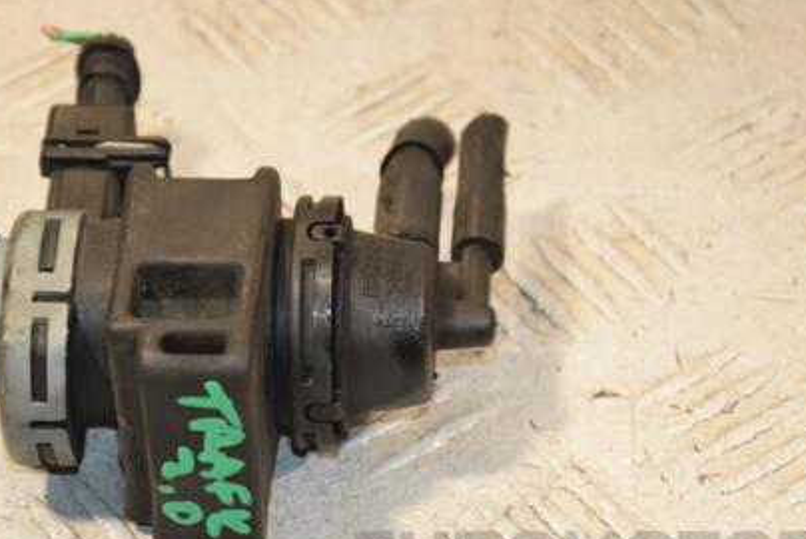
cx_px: 317
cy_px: 295
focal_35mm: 234
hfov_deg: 8.8
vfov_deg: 5.9
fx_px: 5237
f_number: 7.1
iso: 800
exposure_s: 1/200
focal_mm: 105
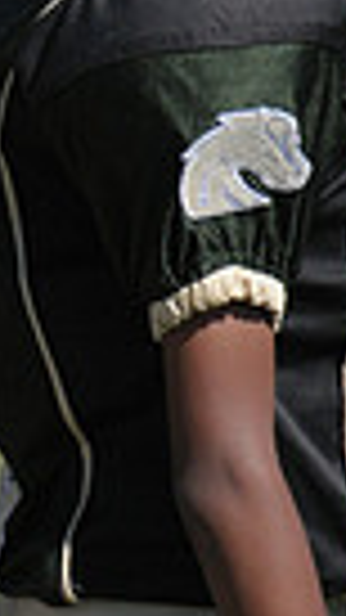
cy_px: 137
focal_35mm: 2665
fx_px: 43494
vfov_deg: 0.8
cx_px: -584
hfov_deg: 0.5
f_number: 4
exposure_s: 1/4000
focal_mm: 400
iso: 640
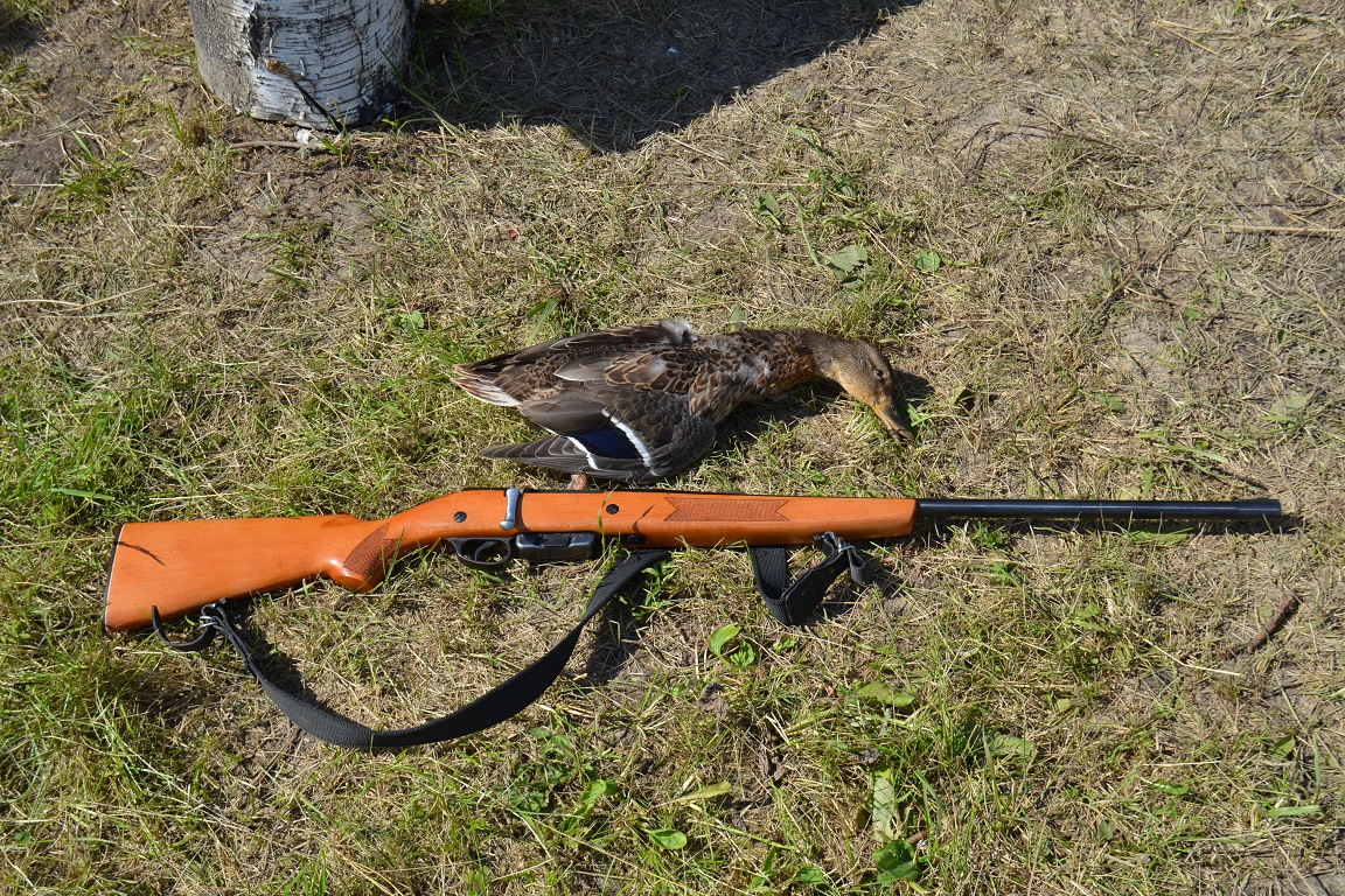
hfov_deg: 43.6
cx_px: 672
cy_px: 448
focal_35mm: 45
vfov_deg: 29.9
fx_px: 1681
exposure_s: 1/250
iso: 100
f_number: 7.1
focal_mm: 30
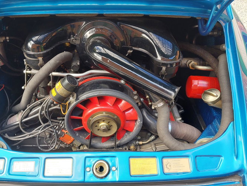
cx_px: 107
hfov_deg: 58.1
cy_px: 97
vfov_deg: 45.4
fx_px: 221
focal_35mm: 31
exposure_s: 1/50
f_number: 1.8
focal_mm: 4
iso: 25
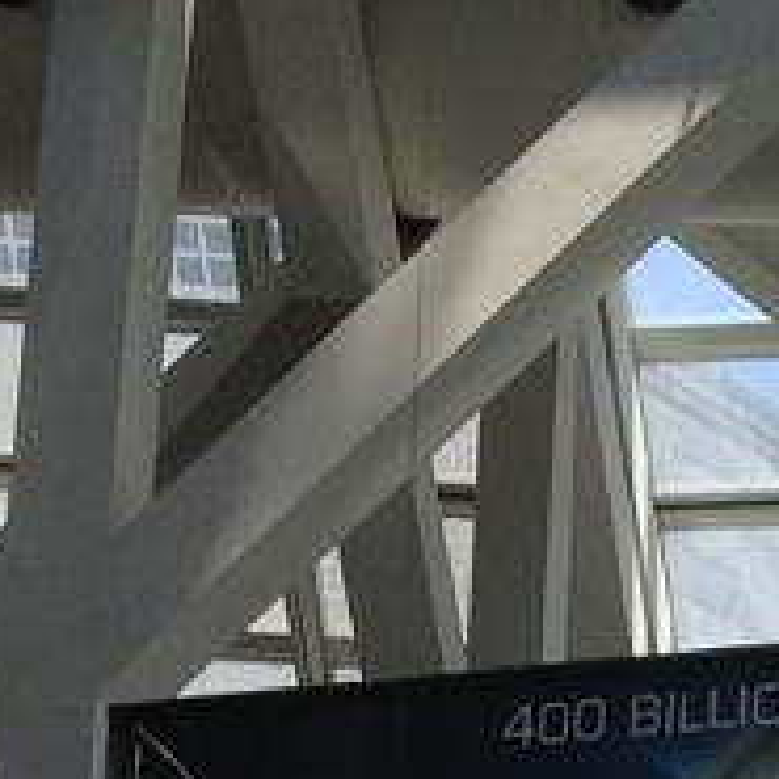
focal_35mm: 164
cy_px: 1331
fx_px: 4176
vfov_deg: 10.1
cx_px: 1564
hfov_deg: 9.9
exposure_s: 1/332
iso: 50
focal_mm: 4.28
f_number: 2.4
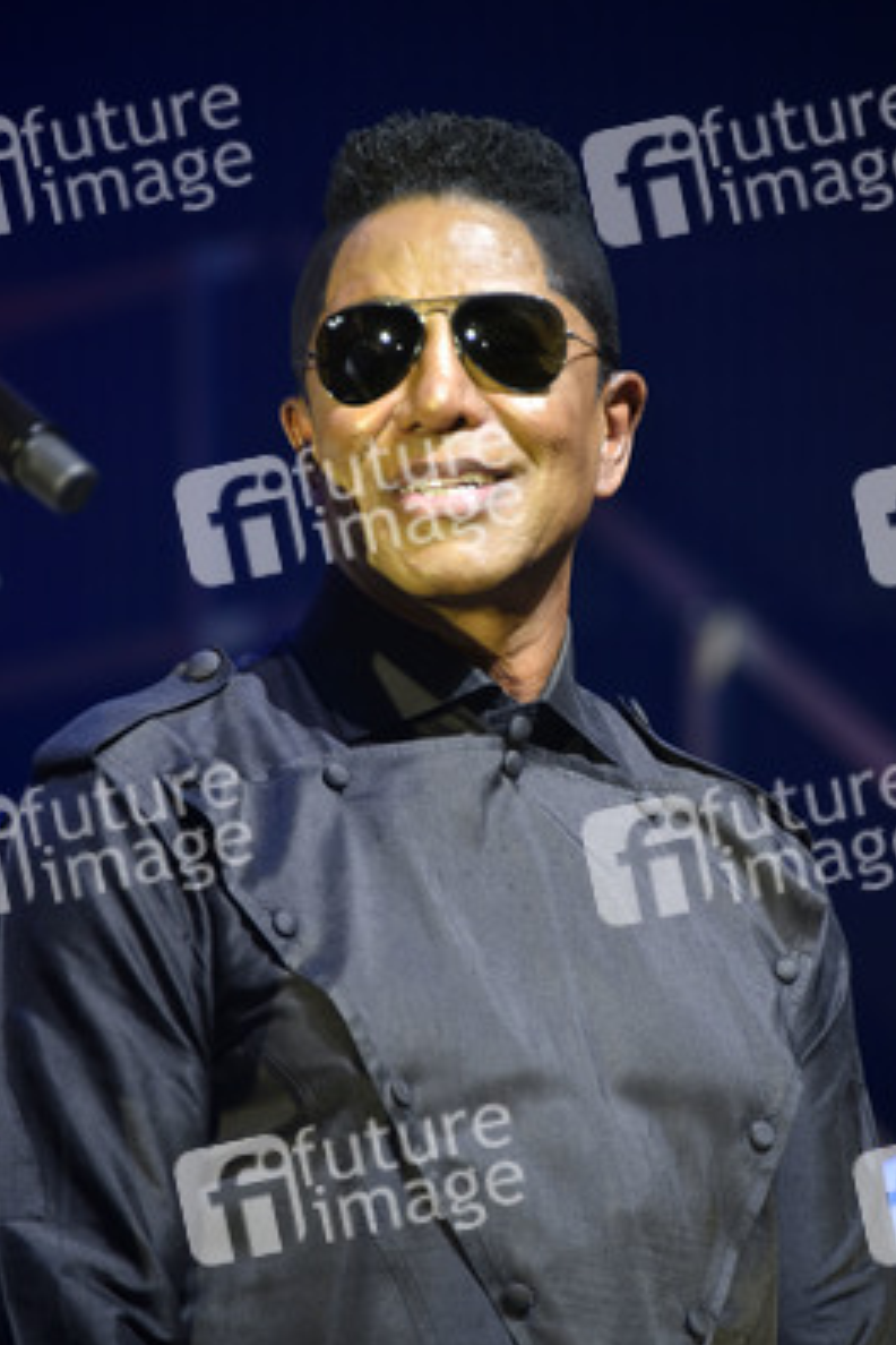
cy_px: 676
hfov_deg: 4.5
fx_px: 11311
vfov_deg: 6.8
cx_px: 448
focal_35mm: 303
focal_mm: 300
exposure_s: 1/125
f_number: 5.6
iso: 800
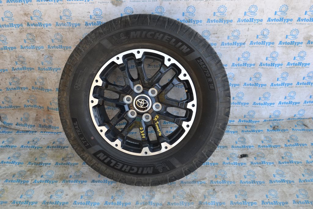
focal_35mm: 36
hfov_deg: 53.1
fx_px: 313
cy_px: 104
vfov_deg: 36.9
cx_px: 156
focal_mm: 24
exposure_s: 1/125
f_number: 5.6
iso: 360
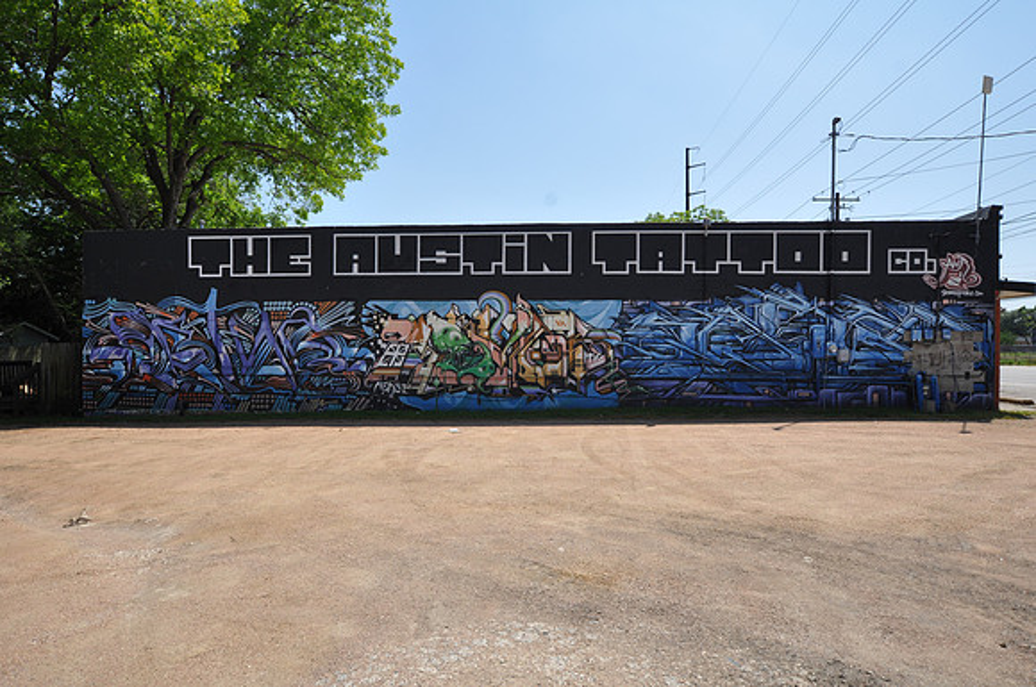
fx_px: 603
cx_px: 518
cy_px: 344
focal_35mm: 21
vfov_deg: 59.3
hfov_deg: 81.3
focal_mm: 14
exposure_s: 1/400
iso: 200
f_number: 10
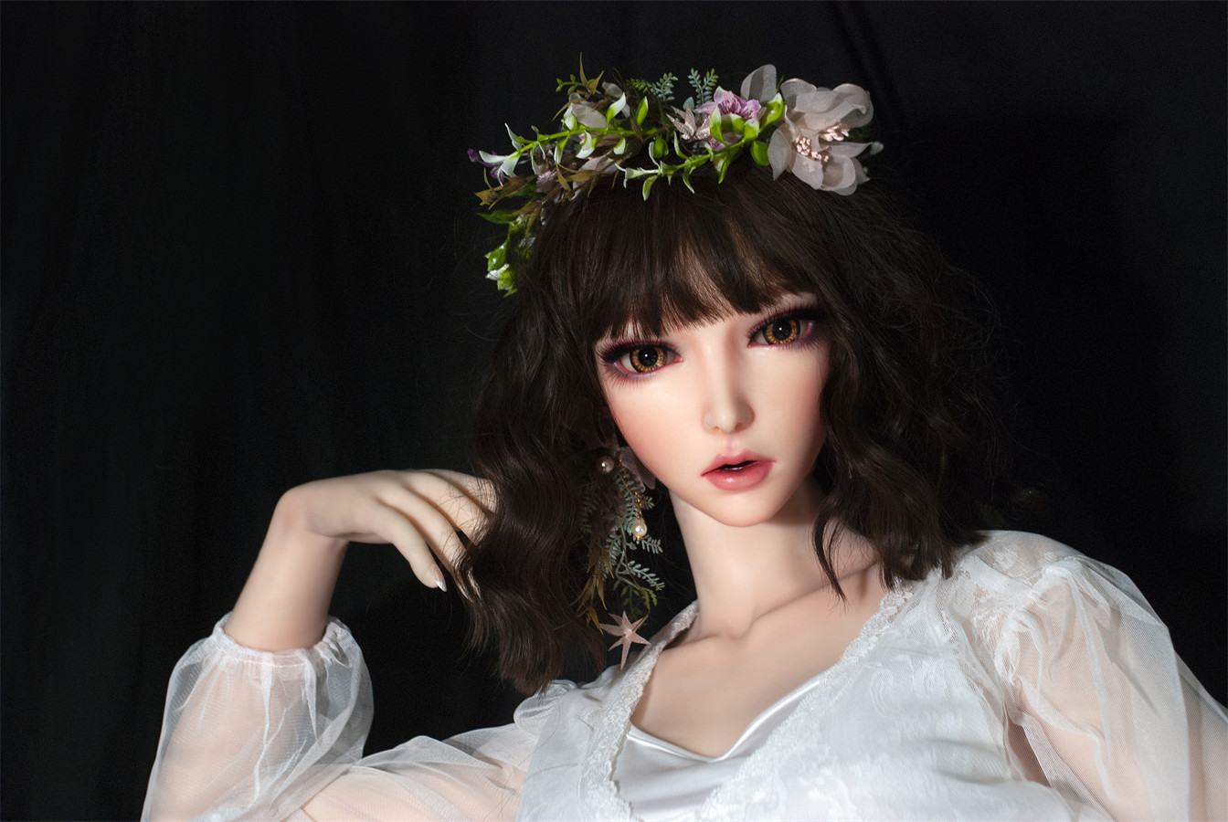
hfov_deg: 15.2
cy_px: 411
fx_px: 4611
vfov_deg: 10.2
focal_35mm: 135
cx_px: 614
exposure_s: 1/40
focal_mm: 90
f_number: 5.6
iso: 500
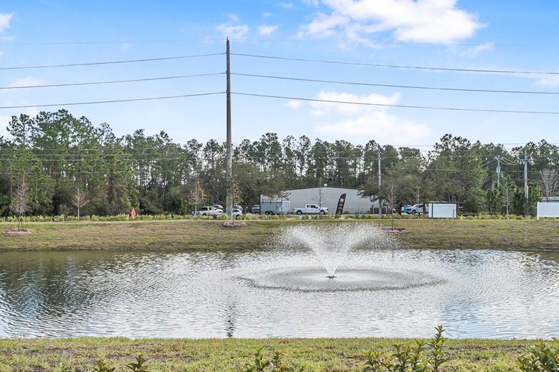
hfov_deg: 49.3
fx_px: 605
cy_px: 213
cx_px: 331
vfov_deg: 34.1
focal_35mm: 39
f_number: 10
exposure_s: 1/160
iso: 100
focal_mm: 20
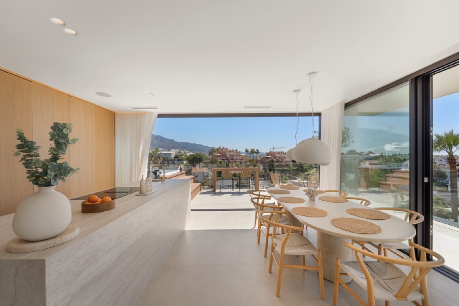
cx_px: 230
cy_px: 153
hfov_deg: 104.2
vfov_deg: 81.2
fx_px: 179
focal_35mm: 14
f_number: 9
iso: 125
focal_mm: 14
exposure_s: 1/320
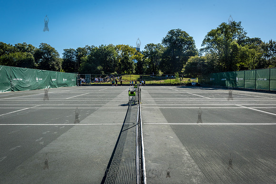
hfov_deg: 73.4
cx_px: 138
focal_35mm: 24
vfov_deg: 52.9
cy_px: 92
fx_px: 185
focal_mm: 24
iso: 200
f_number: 9
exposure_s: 1/500
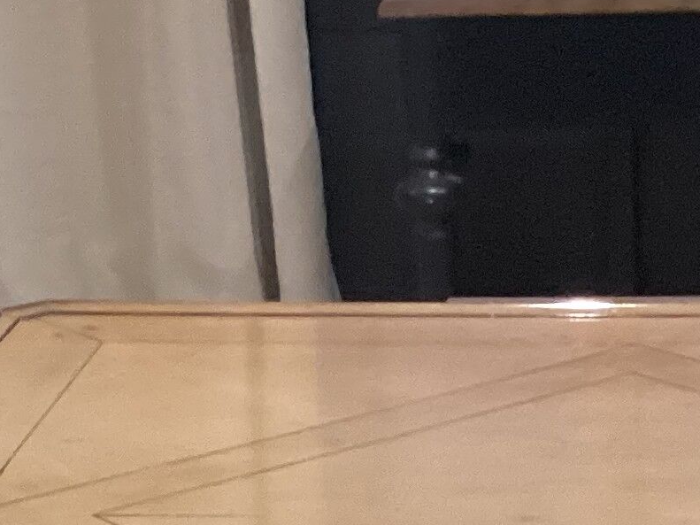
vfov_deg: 10.5
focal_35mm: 128
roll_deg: +0.1
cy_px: 1077
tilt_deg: -32.0
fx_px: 2588
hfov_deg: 15.2
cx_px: 635
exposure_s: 1/33
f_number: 2.4
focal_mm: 3.3
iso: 320
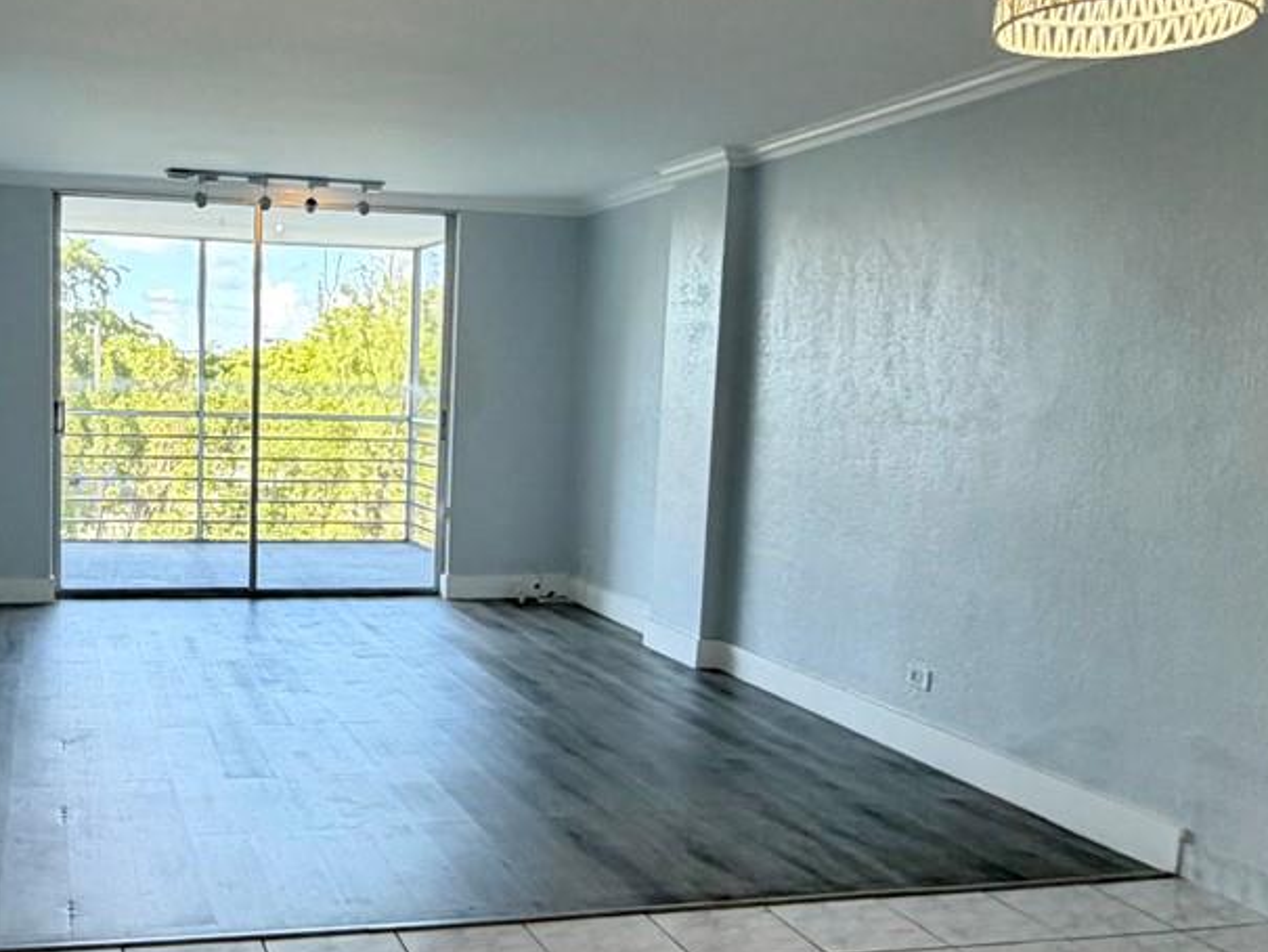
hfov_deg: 48.6
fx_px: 1356
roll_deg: -1.7
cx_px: 352
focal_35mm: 37
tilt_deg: -6.3
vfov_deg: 38.6
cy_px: 524
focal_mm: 2.22
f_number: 2.2
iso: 200
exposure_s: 1/120
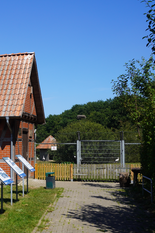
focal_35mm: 66
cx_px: -7
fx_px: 425
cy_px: 117
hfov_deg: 19.9
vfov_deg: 30.6
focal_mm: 29
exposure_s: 1/160
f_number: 11
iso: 100
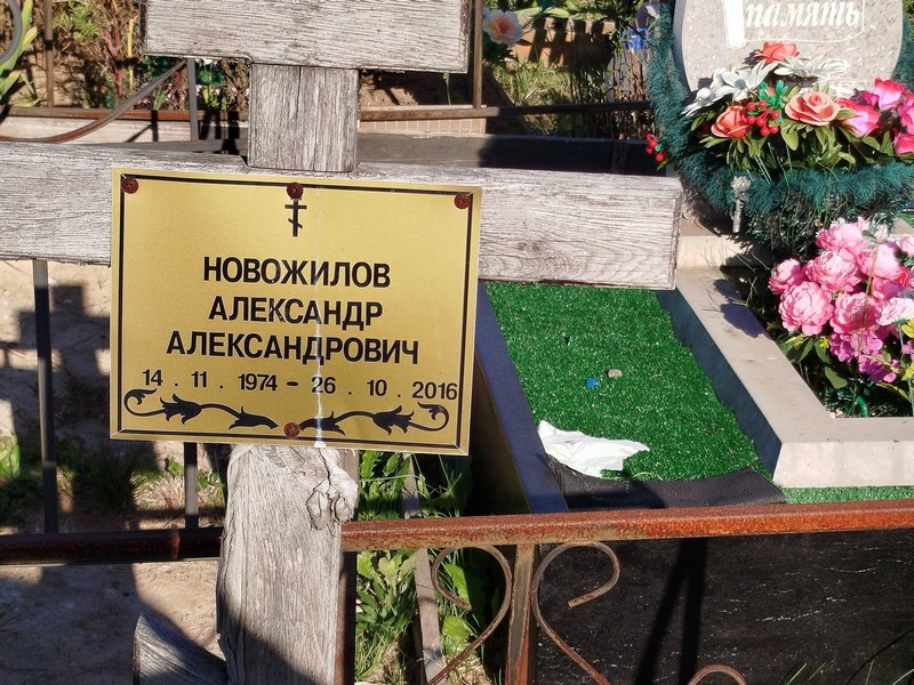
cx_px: 457
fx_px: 687
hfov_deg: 67.3
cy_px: 342
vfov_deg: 53.1
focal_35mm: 26
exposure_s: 1/727
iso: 50
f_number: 1.7
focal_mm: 5.31
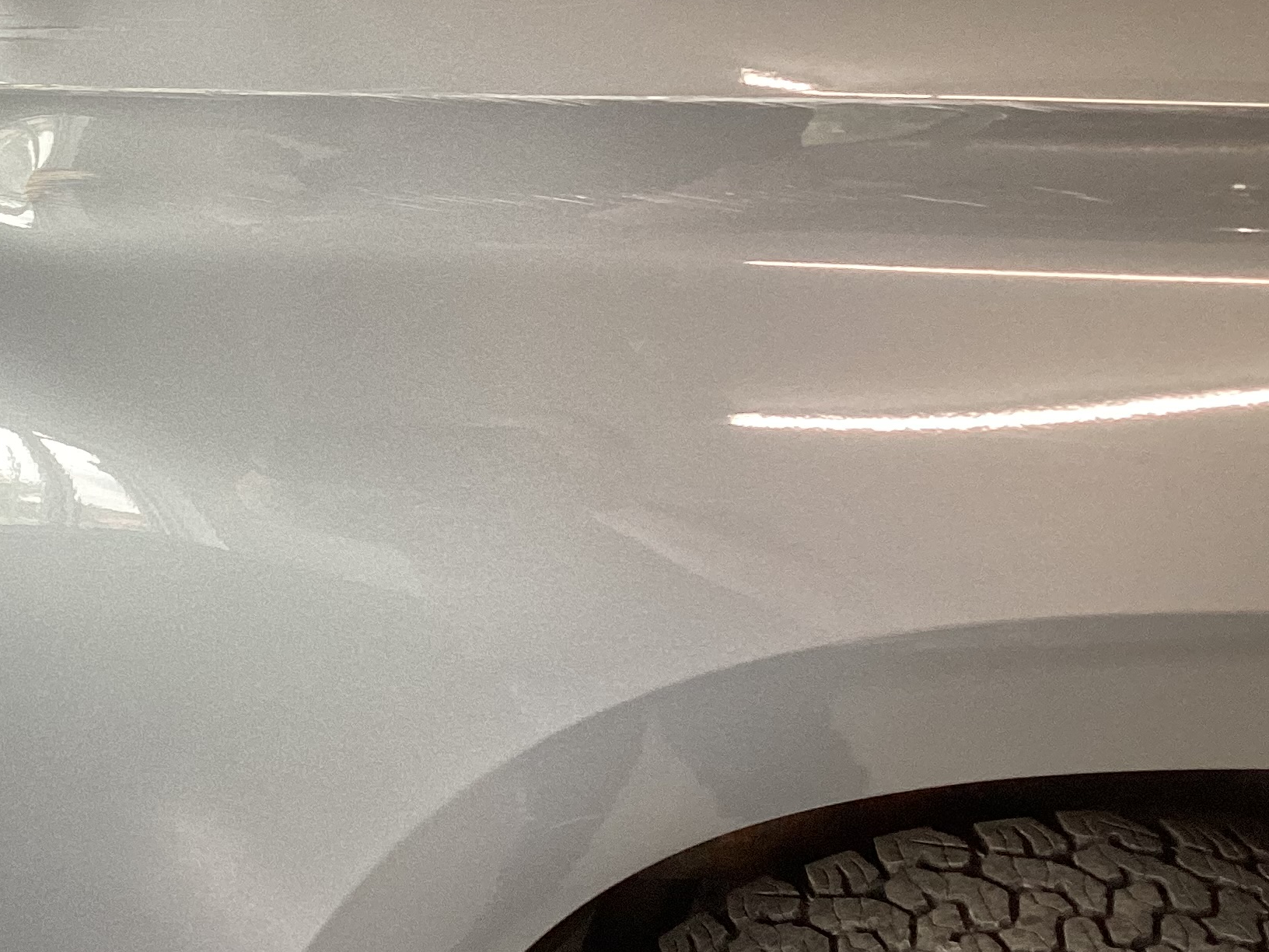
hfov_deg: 29.6
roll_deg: -0.7
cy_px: 295
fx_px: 2273
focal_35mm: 62
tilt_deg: -21.9
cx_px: 71
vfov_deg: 23.5
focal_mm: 3.3
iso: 64
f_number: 2.4
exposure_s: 1/50
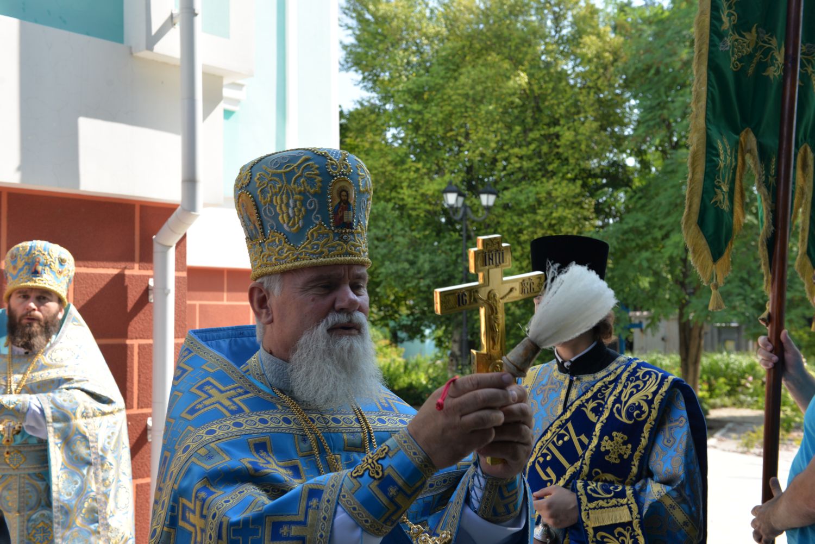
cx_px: 408
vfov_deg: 30.5
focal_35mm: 44
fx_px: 996
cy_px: 272
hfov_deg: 44.5
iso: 200
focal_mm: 44
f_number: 7.1
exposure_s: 1/200
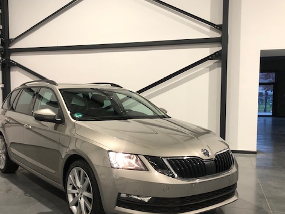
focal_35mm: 38
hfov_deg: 48.9
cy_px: 127
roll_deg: -0.1
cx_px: 126
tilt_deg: -5.5
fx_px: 313
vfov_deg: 37.6
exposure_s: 1/20
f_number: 1.8
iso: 40
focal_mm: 3.99
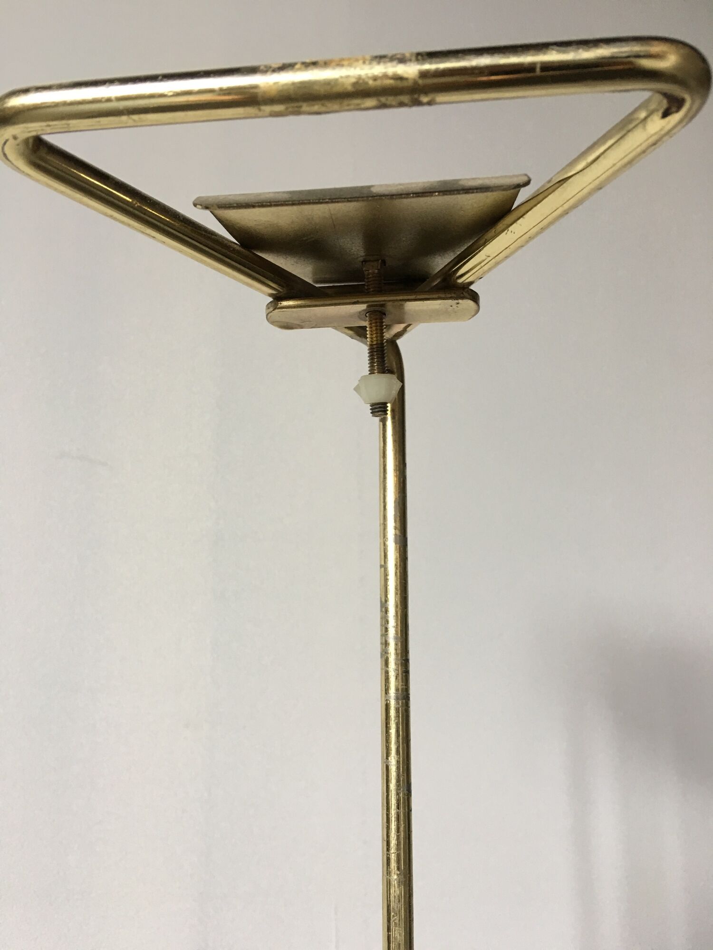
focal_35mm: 29
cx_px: 356
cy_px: 475
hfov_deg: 48.2
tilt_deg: +13.5
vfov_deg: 61.7
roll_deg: +0.0
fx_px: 796
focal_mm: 4.15
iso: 50
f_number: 2.2
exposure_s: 1/17
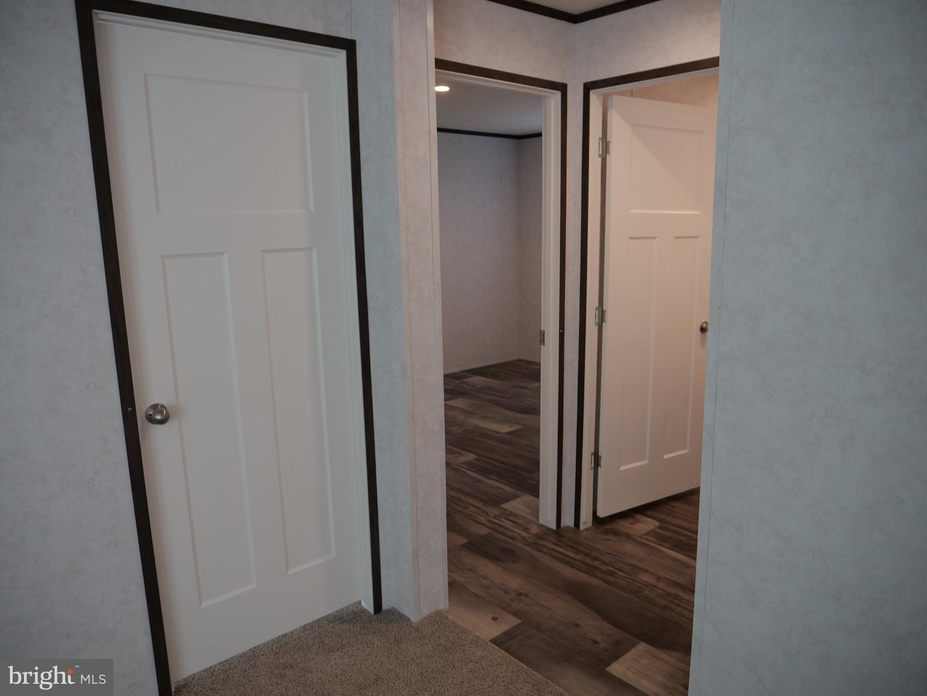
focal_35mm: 24
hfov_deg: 71.6
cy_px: 348
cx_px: 464
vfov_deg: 56.8
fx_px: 643
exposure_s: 1/60
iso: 250
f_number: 2.8
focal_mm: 12
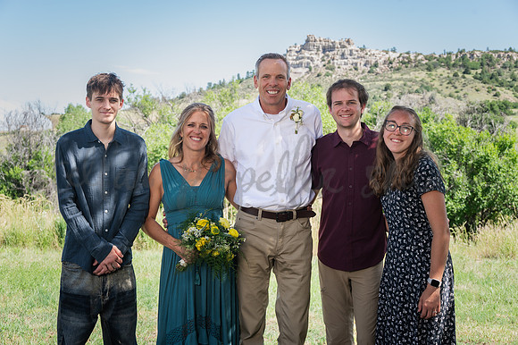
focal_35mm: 54
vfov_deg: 25.0
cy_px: 172
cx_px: 259
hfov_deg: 36.9
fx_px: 777
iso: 250
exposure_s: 1/200
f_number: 7.1
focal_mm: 54
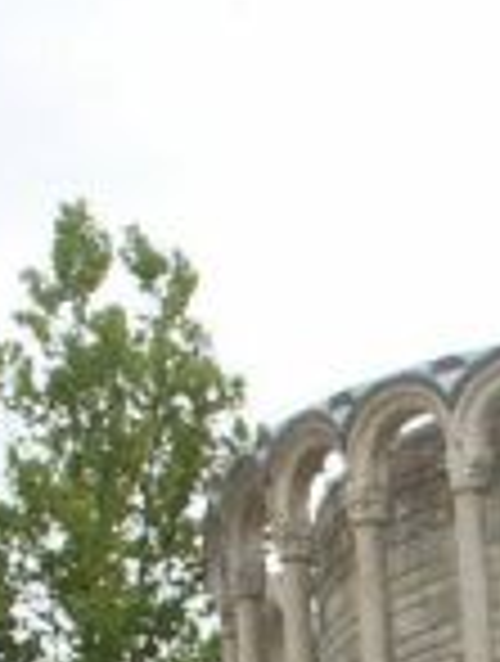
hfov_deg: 7.6
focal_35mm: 190
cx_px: 851
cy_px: 1621
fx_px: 3643
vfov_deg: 9.2
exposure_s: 1/125
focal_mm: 7.18
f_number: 6.7
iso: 64
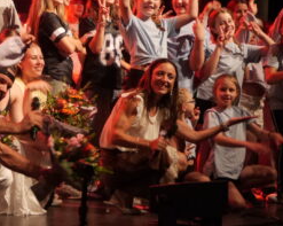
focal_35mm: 135
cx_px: 23
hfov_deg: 14.1
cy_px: 88
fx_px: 1129
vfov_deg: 11.4
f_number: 5.6
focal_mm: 32
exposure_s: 1/60
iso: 3200
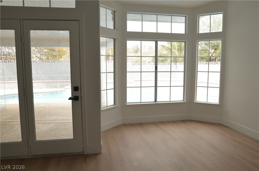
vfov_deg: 47.7
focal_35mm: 27
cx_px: 130
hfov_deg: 67.5
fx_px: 194
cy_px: 86
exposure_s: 1/125
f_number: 5.6
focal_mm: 18
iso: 200
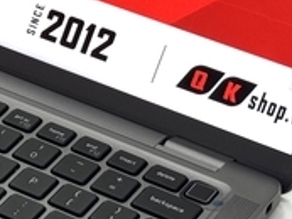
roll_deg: +1.8
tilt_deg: -34.7
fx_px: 1874
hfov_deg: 8.7
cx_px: -120
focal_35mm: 222
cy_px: 37
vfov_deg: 6.7
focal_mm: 6.76
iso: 64
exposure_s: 1/146
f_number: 1.78
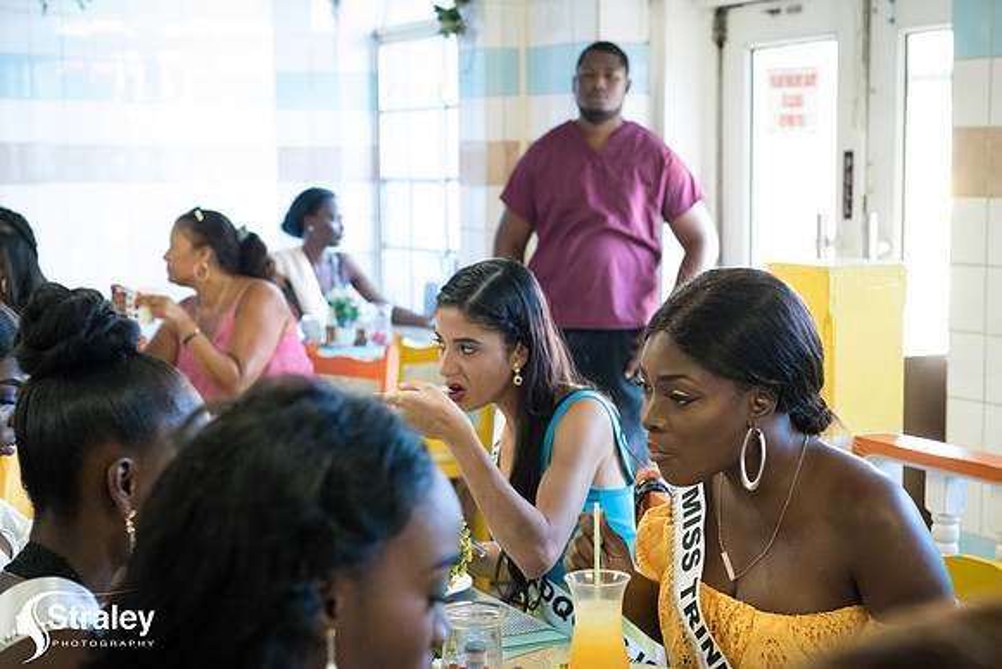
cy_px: 334
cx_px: 501
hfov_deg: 32.4
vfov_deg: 21.9
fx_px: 1726
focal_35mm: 62
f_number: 5.6
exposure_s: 1/125
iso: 14400
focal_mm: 62
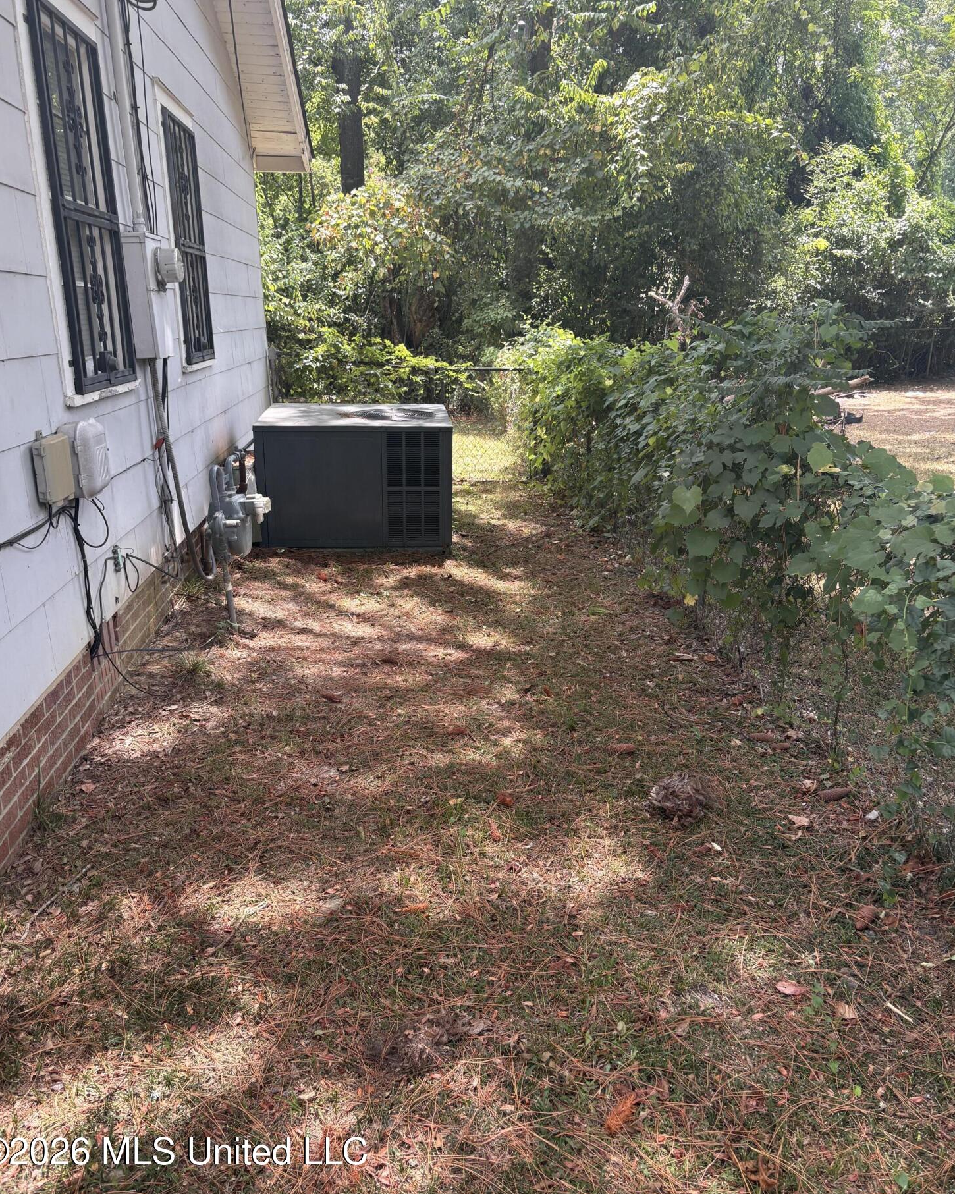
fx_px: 989
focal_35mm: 28
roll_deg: +2.5
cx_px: 472
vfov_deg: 62.1
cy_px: 553
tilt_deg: -14.3
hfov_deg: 51.5
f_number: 1.6
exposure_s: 1/233
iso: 50
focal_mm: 5.96
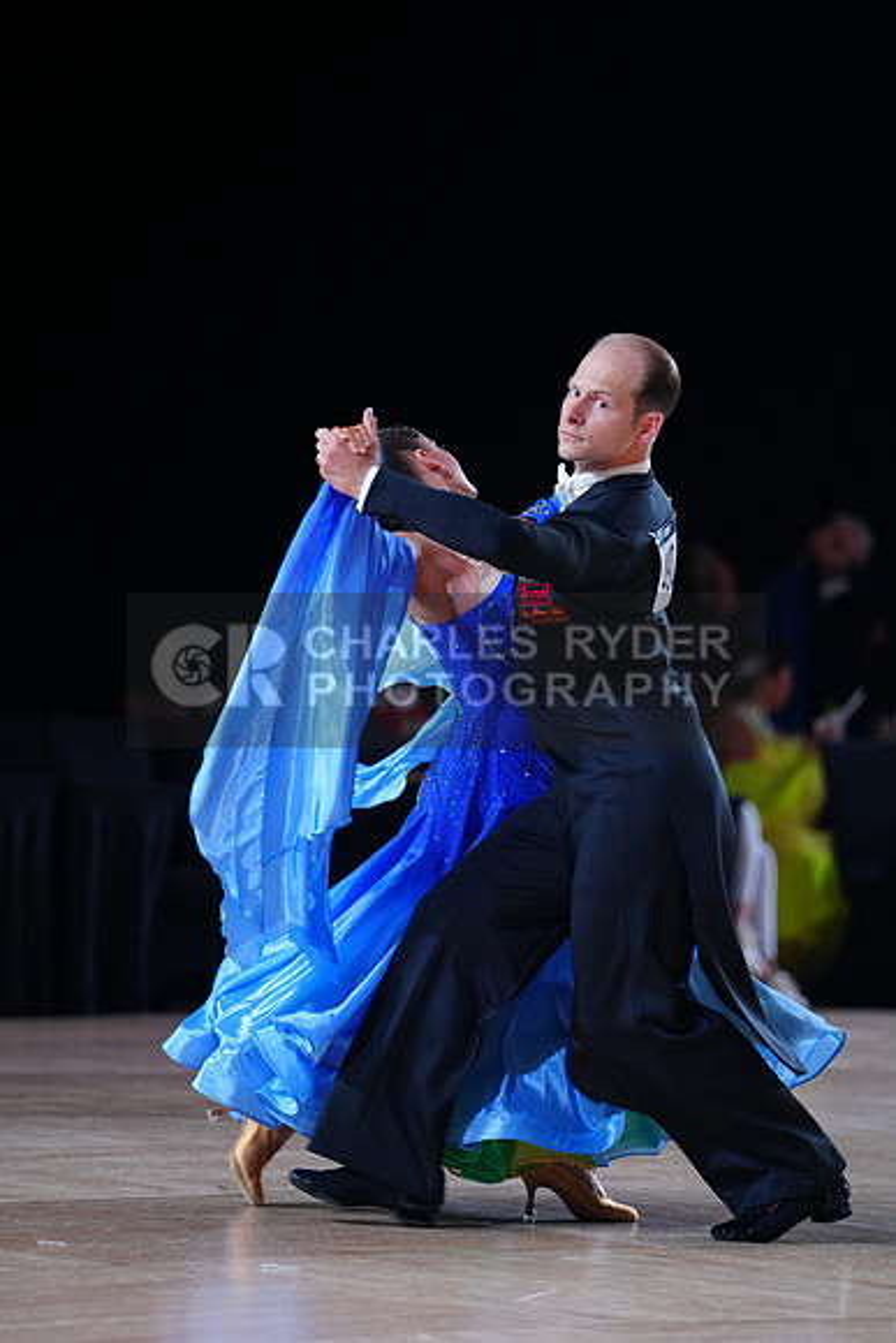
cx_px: 448
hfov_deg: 7.9
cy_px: 672
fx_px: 6454
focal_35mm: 173
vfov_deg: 11.9
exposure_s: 1/500
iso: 640
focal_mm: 173
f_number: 2.8
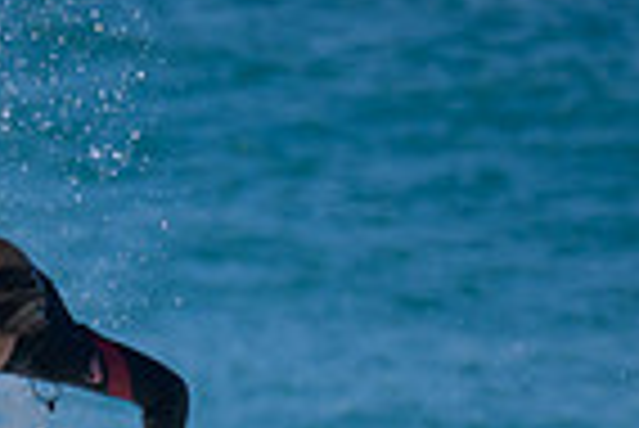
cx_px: -526
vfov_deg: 0.3
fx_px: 79813
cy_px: 702
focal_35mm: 4492
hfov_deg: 0.5
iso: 400
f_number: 6.3
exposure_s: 1/2000
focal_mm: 800
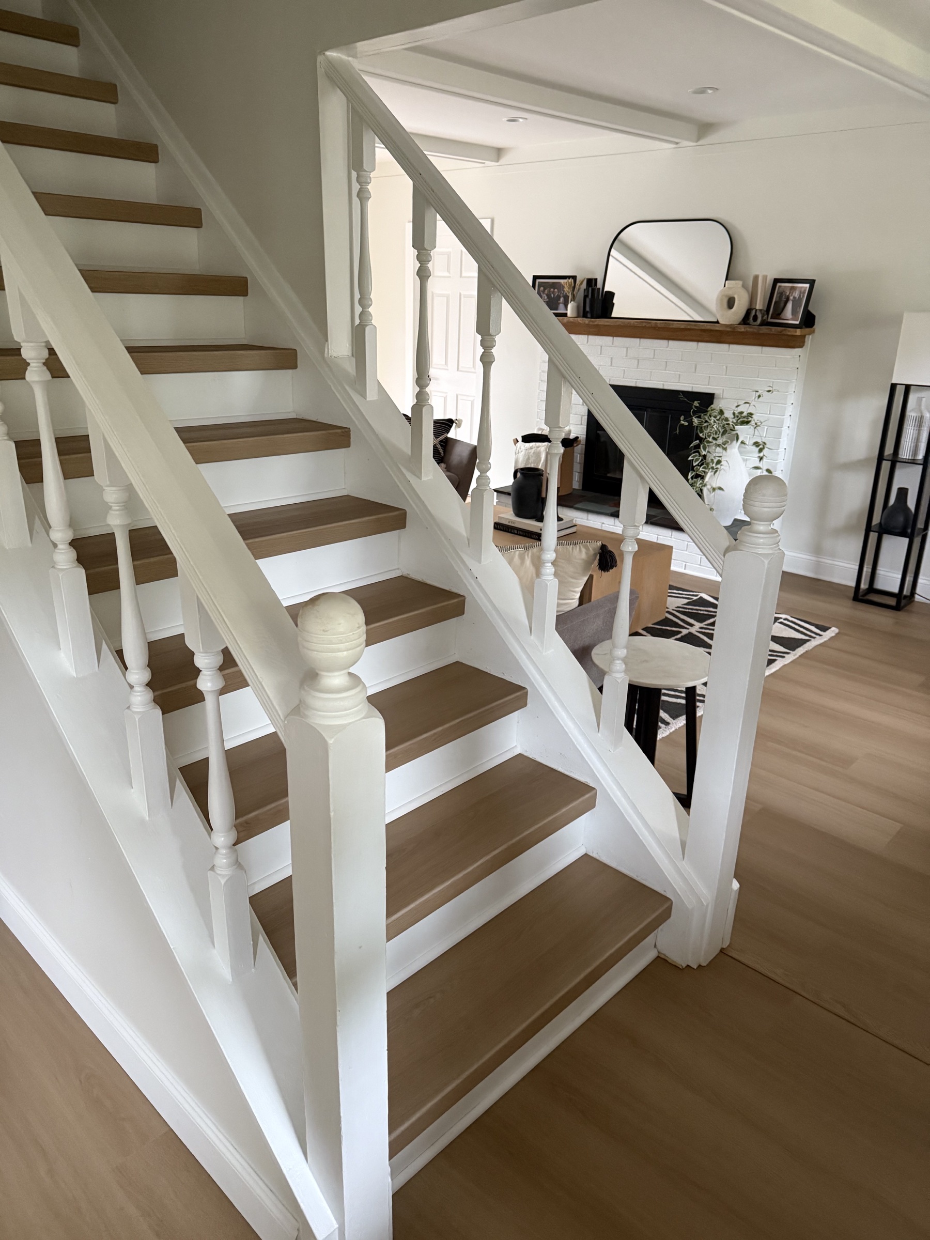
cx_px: 465
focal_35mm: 24
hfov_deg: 56.8
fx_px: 860
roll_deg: -1.3
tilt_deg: -21.2
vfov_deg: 71.6
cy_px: 620
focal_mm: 6.76
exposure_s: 1/60
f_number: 1.78
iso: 800
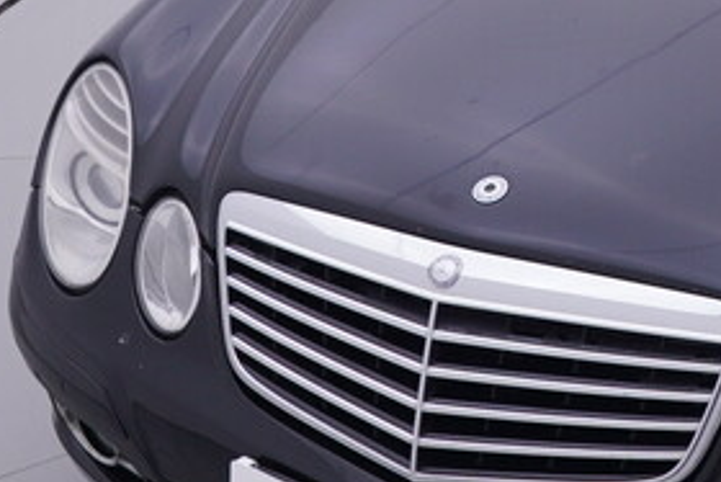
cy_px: -103
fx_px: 2316
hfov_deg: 16.9
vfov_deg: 11.6
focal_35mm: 116
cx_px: 870
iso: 200
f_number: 5
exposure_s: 1/80
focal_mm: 15
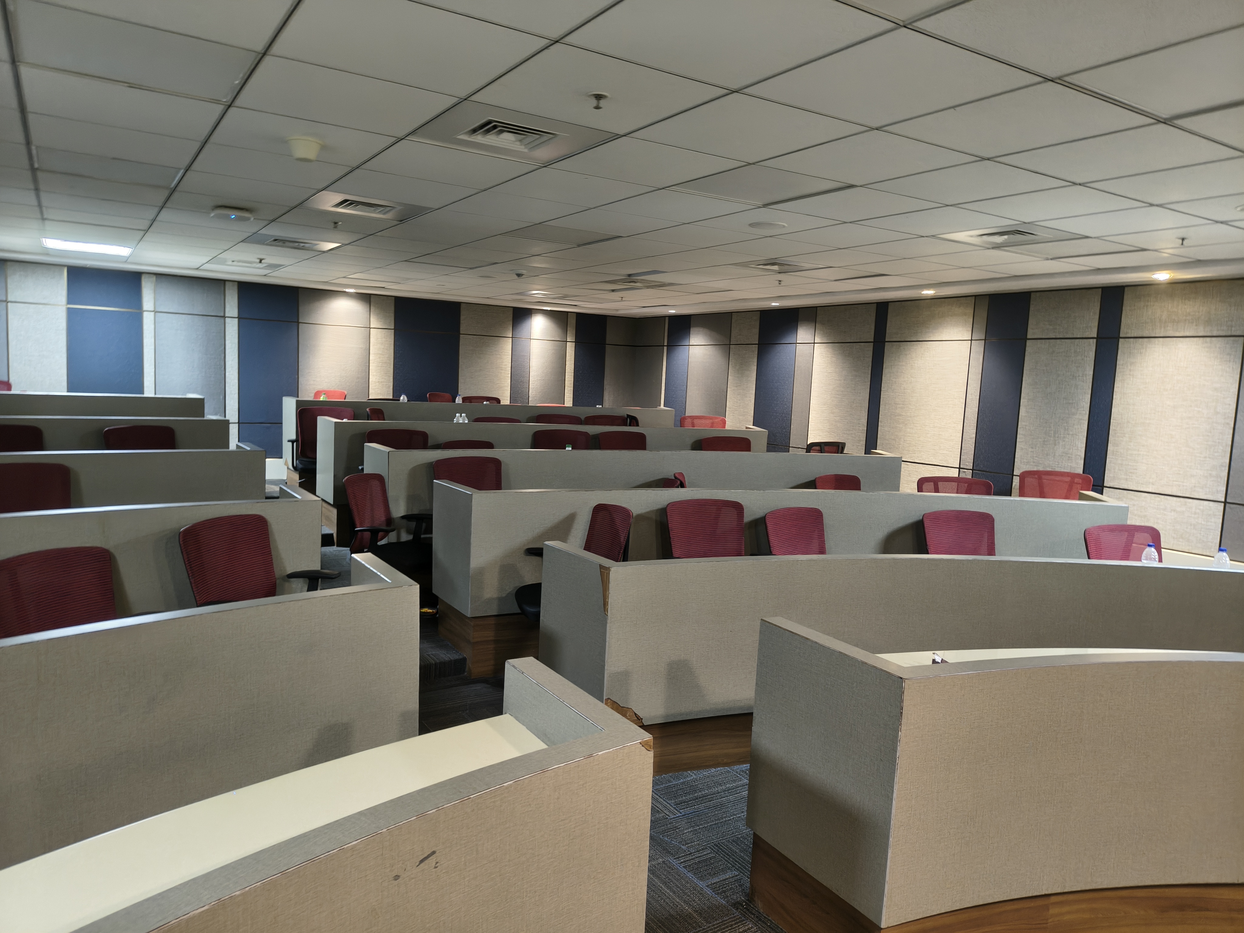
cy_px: 466
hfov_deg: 71.6
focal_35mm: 24
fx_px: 862
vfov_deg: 56.8
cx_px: 622
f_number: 1.8
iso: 1370
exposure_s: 1/33.3
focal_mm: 5.56
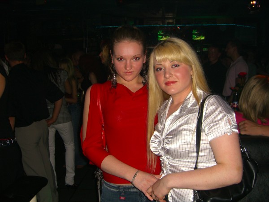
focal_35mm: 38
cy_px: 101
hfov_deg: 49.0
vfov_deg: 37.7
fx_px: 295
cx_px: 134
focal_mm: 7.9
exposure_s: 1/60
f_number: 2.8
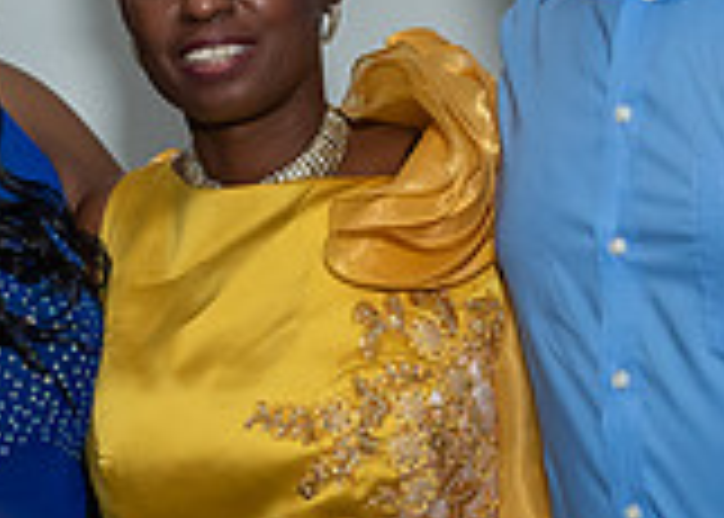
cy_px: 277
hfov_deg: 13.9
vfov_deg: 10.0
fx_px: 2961
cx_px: 223
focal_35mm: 144
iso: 500
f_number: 6.3
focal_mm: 22
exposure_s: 1/250
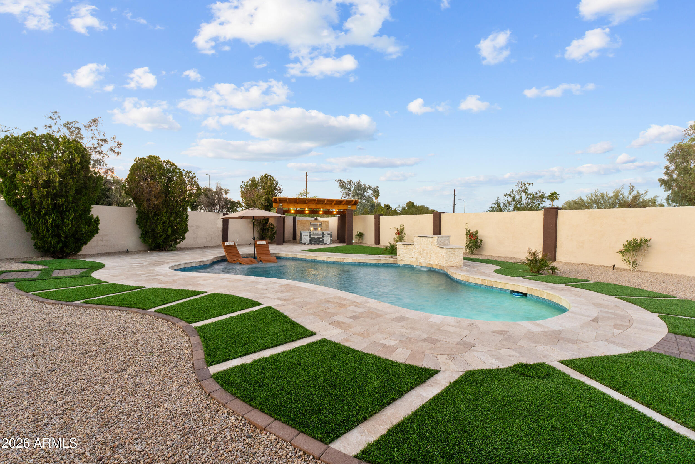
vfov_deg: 77.3
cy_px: 232
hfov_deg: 100.4
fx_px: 290
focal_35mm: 15
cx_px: 348
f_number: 9
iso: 250
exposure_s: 1/3
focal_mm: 10
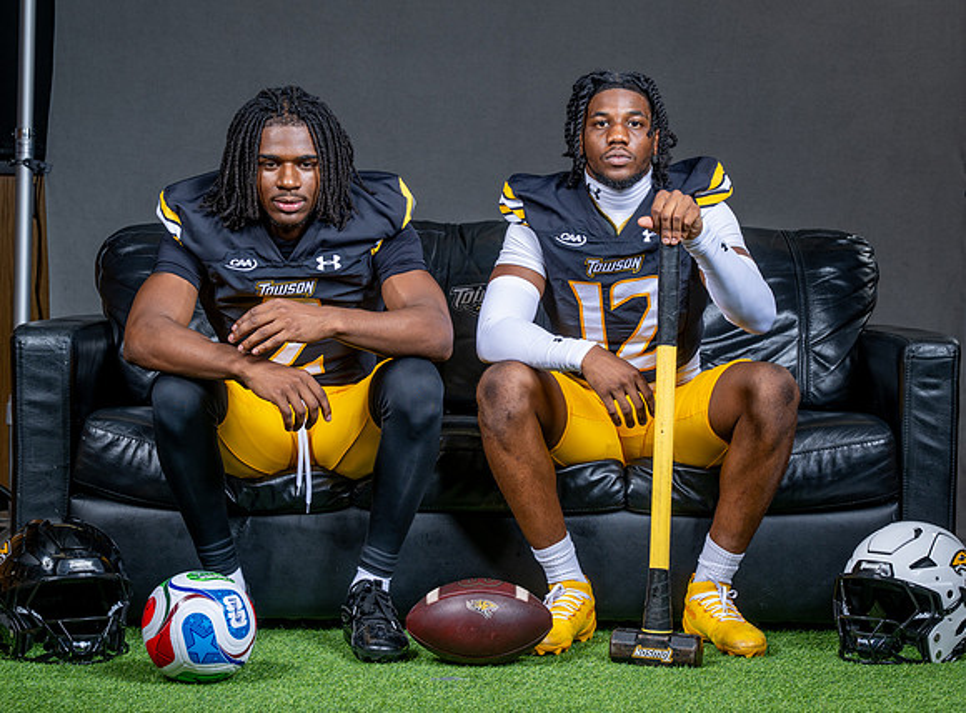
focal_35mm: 81
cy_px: 377
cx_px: 579
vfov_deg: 17.9
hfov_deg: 24.1
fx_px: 2261
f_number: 6.3
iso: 100
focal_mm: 64
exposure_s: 1/200
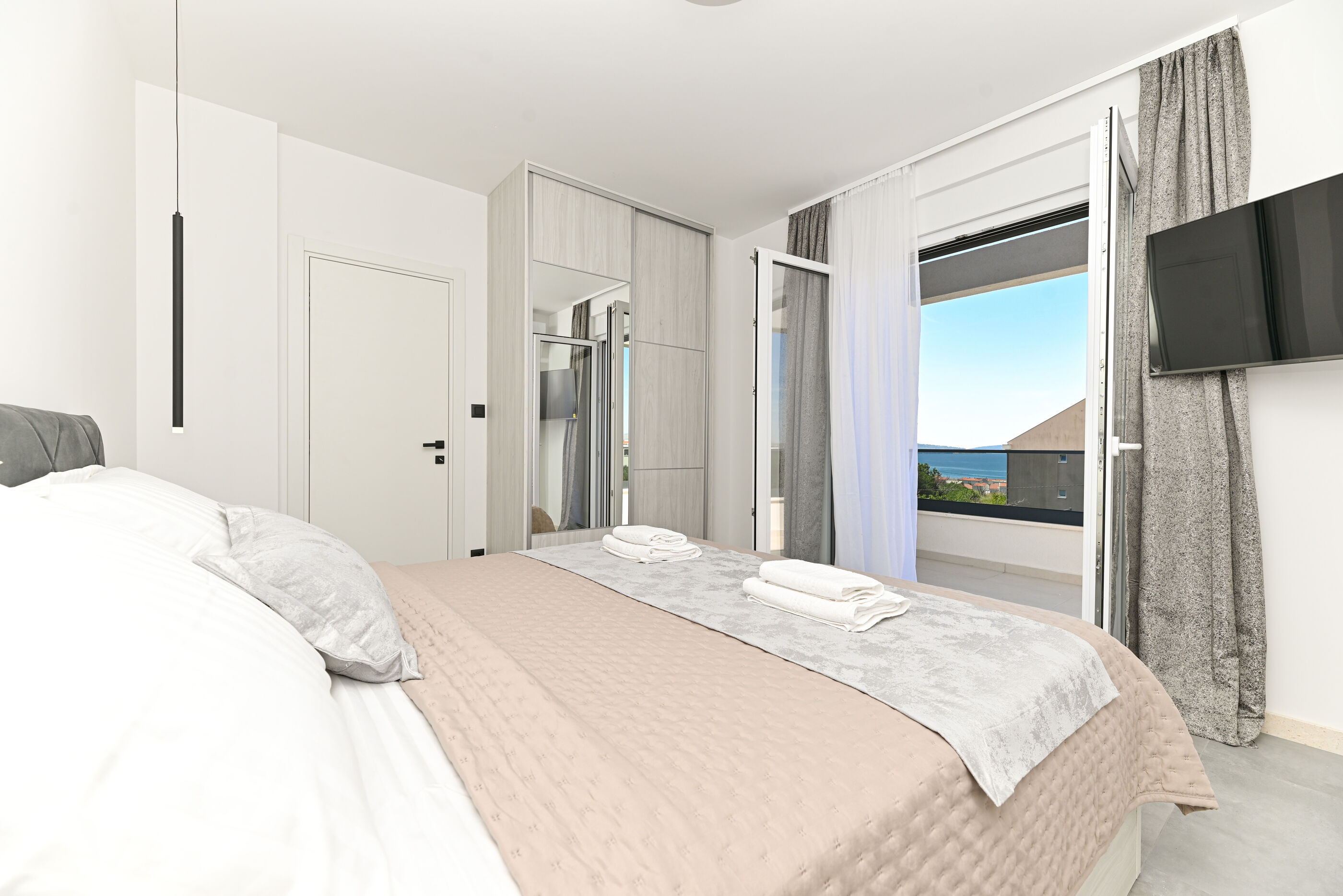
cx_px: 672
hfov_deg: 104.2
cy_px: 448
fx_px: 522
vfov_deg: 81.3
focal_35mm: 14
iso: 100
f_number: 7.1
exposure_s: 1/200
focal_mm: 14
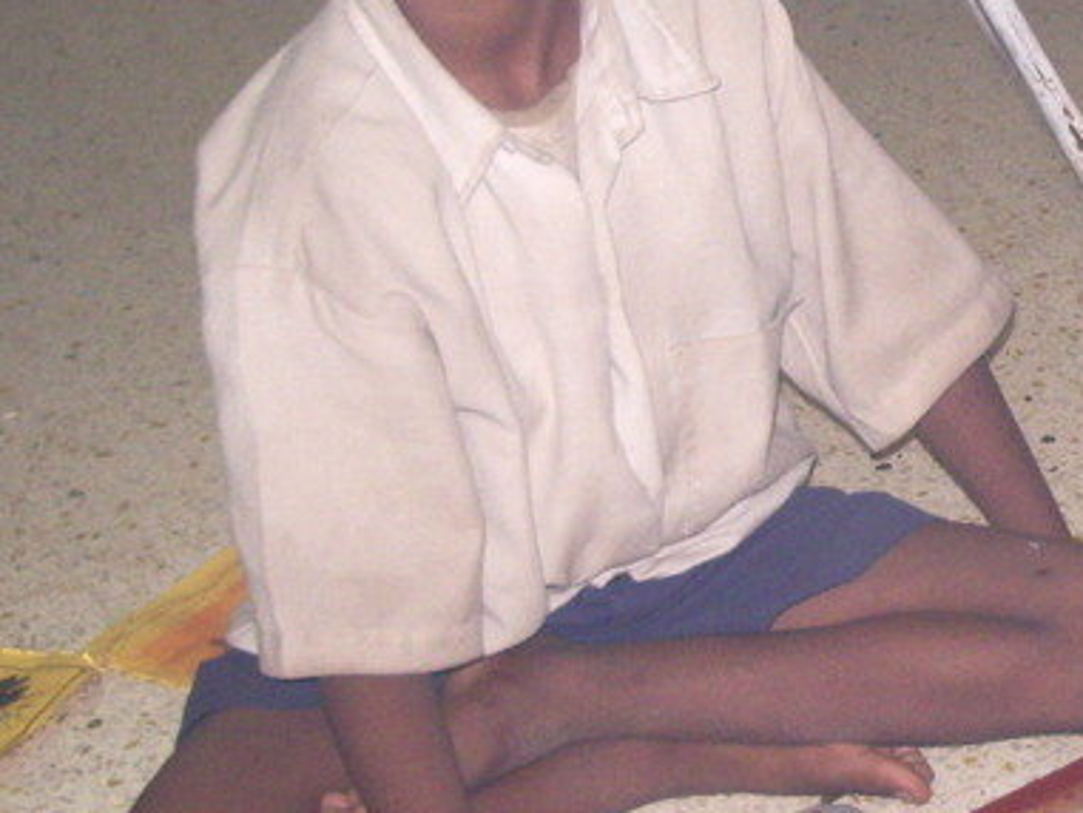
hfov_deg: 20.3
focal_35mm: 94
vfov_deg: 15.7
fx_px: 2942
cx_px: 1046
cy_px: 313
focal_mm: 5.8
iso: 160
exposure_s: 1/40
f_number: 2.6
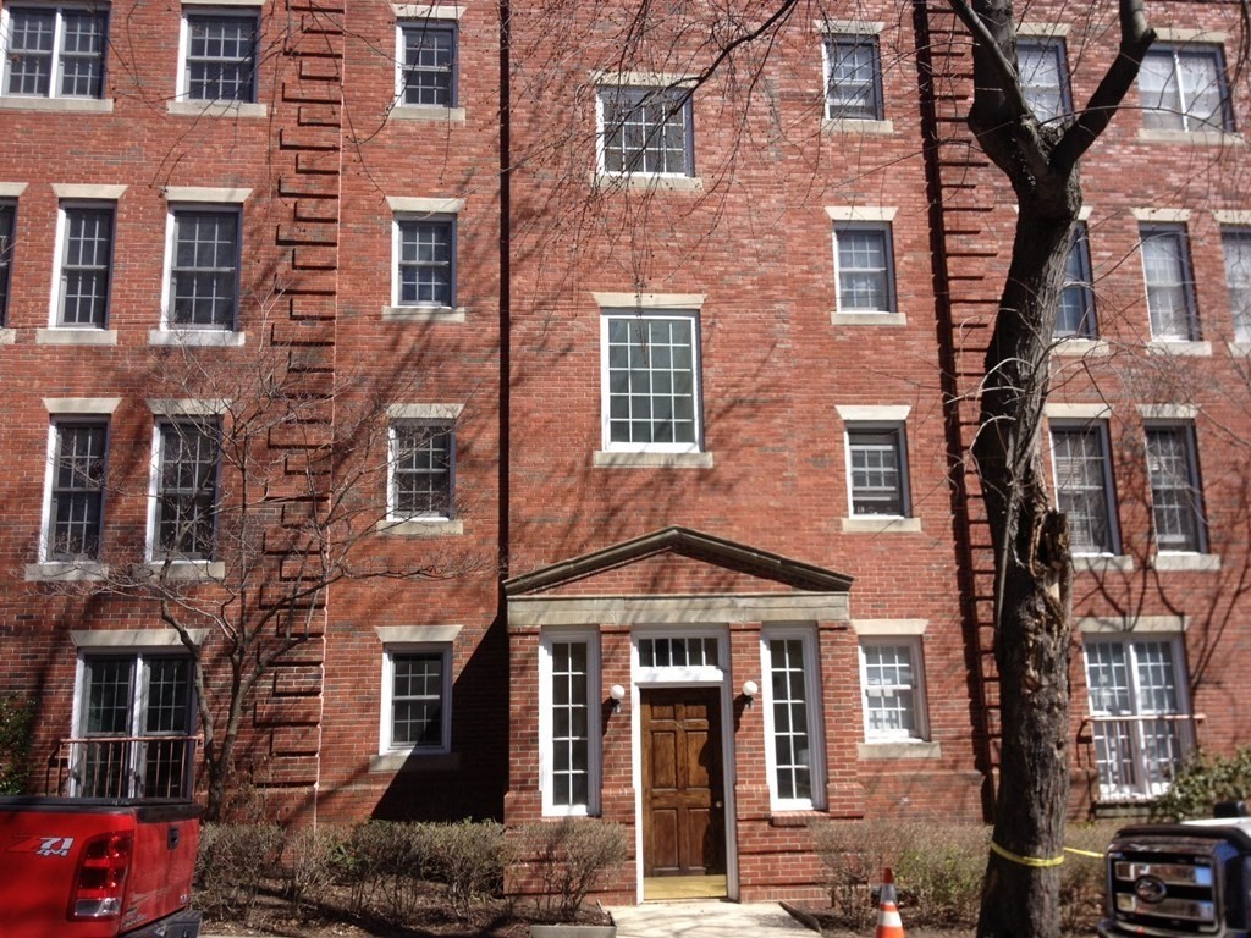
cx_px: 626
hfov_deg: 52.6
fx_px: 1265
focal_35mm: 35
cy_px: 469
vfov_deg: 40.7
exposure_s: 1/986
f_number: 2.4
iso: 50
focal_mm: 4.28
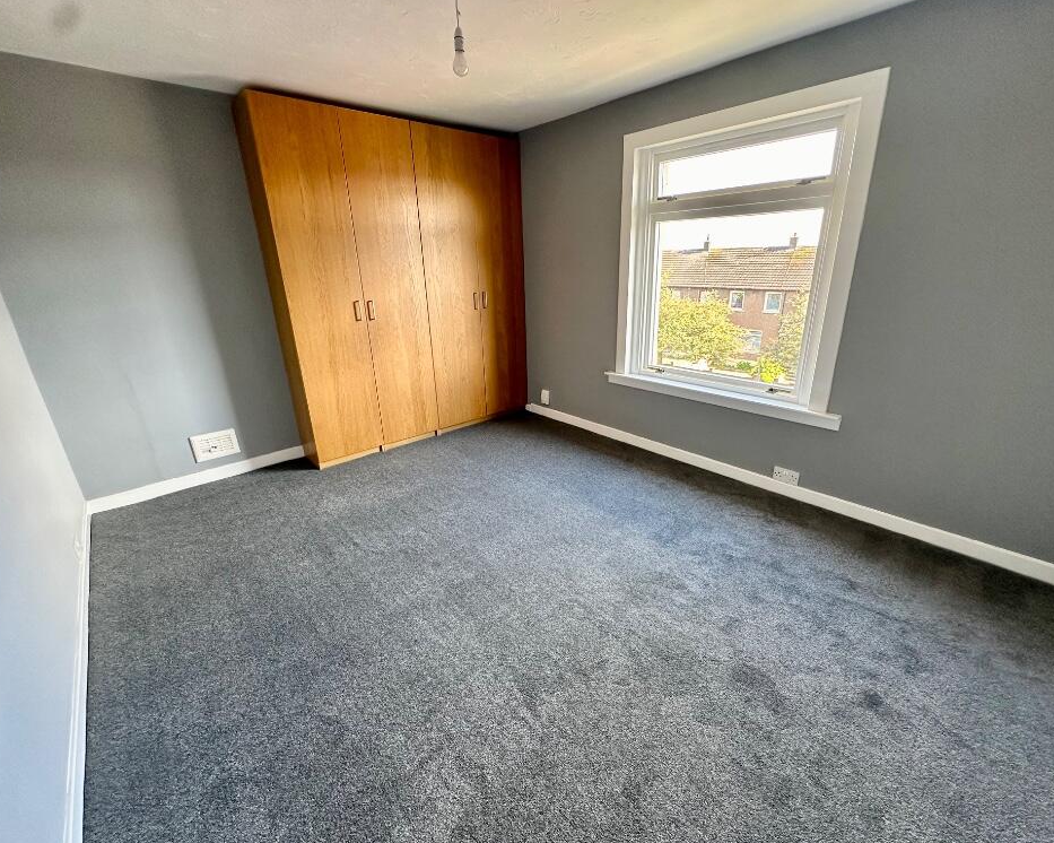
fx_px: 468
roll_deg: +0.6
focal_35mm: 15
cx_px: 543
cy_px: 423
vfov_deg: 84.0
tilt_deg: -18.8
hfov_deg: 96.8
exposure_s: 1/99
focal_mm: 2.22
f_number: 2.2
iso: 160
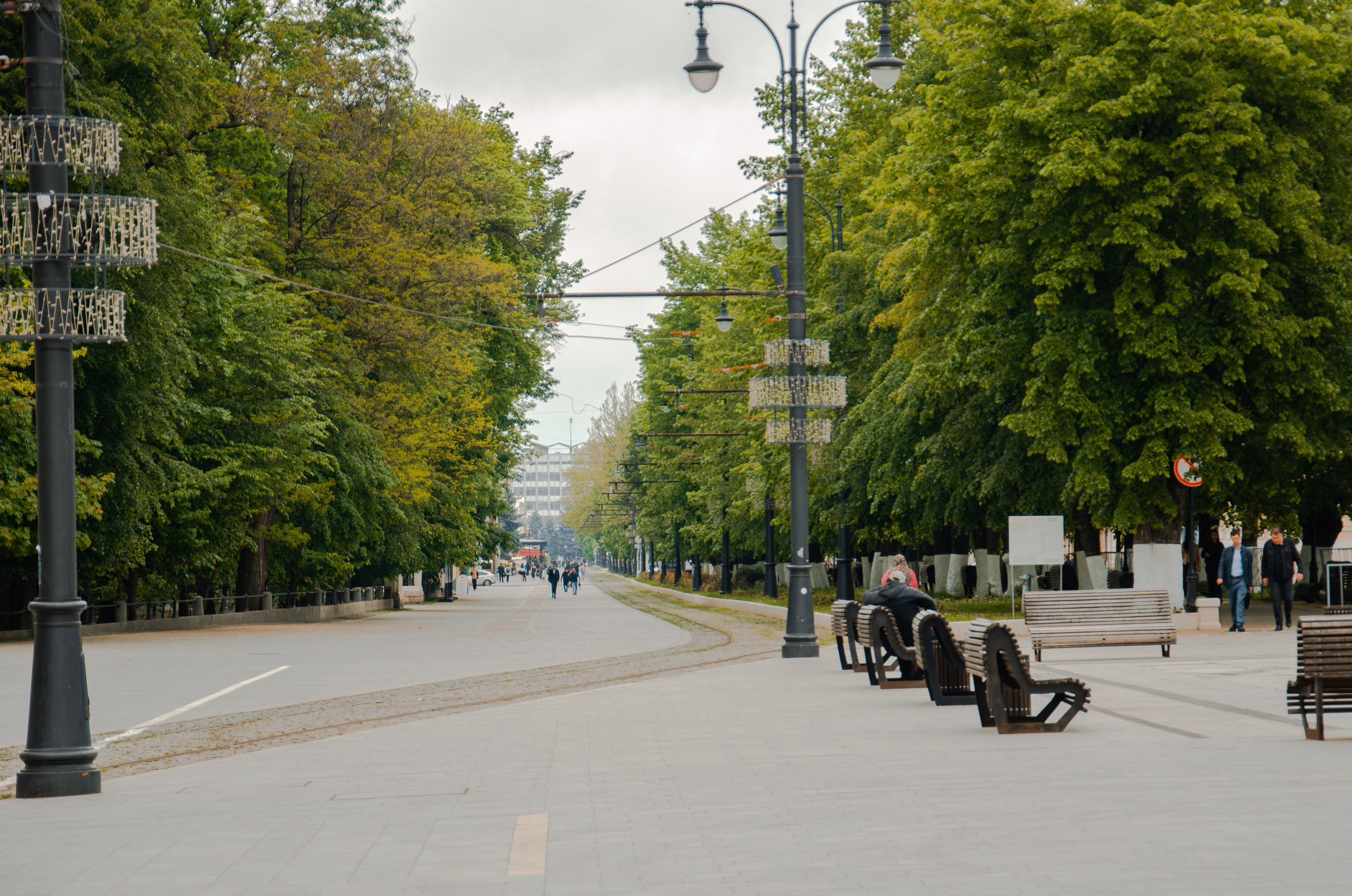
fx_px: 4855
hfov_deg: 15.9
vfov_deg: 10.5
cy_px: 484
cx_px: 730
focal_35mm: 130
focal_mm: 80
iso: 100
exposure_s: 1/200
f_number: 5.3
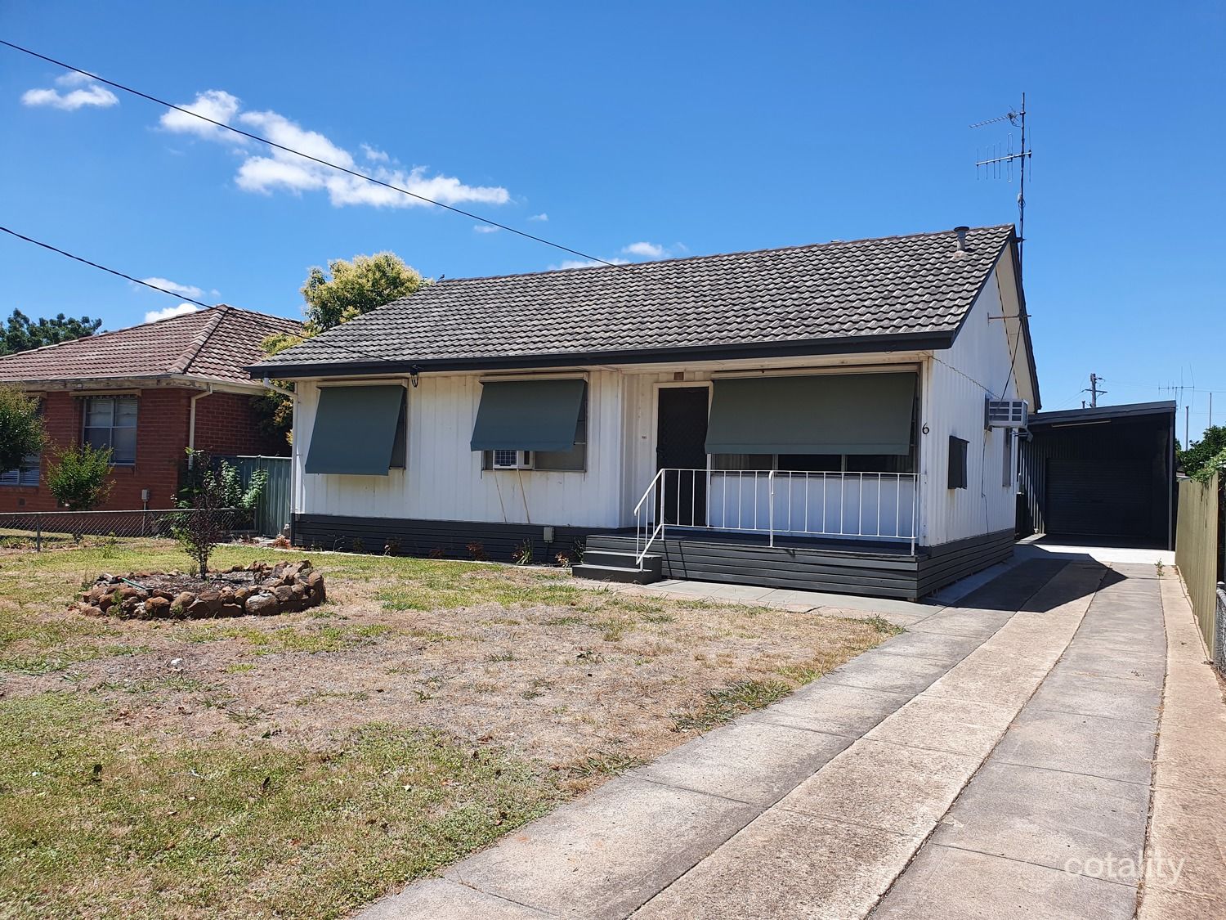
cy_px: 460
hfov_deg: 67.3
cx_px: 613
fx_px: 921
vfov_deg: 53.1
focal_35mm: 26
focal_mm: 4.32
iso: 50
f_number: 2.4
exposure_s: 1/1524
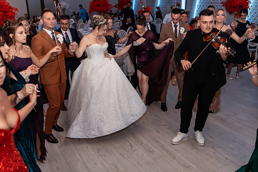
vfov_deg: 37.9
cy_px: 86
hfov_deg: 54.4
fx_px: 251
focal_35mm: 35
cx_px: 129
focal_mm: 35
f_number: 2.8
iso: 1600
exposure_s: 1/200
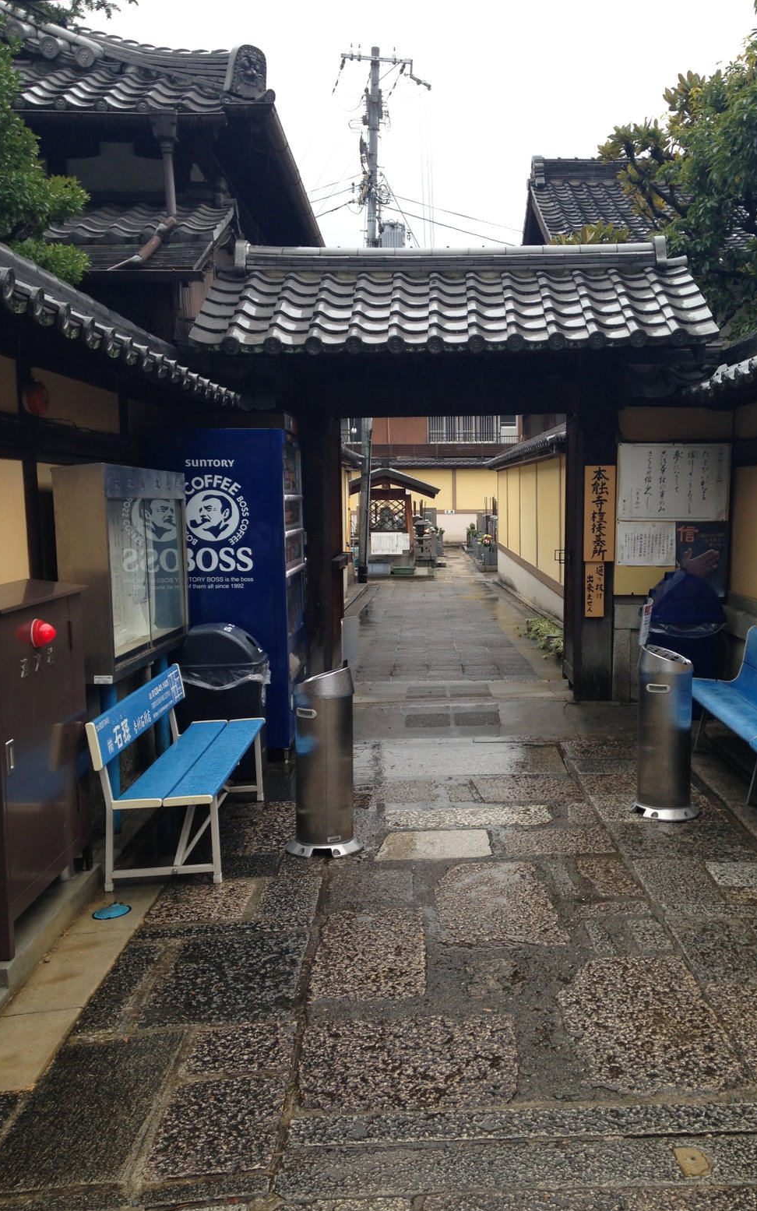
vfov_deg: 54.0
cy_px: 621
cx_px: 450
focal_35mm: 36
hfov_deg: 35.2
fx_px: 1188
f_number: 2.4
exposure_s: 1/127
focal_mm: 4.12
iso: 50
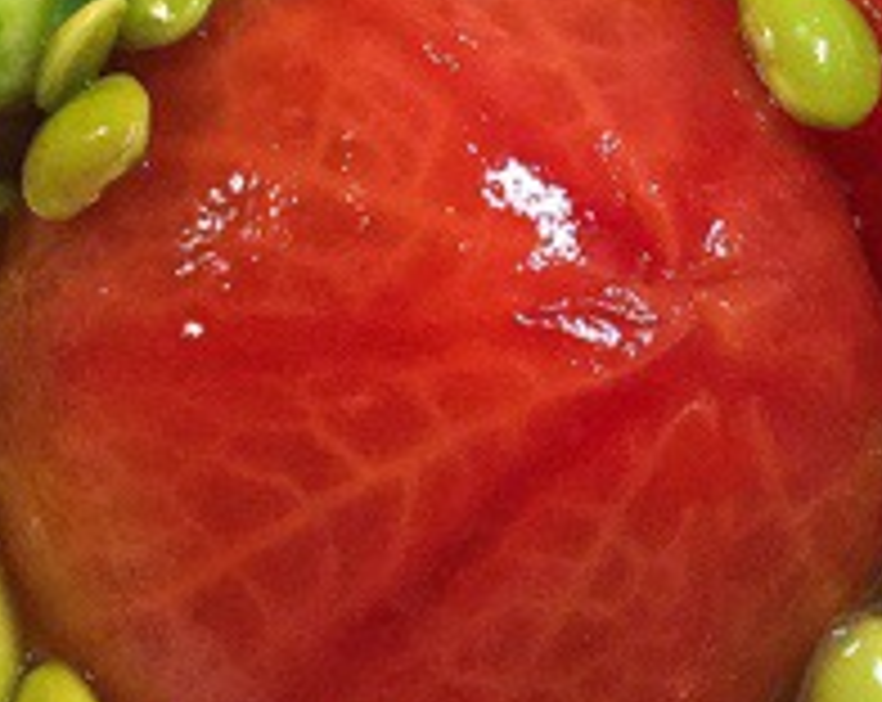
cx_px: 612
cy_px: 45
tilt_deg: -65.6
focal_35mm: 99
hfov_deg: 19.3
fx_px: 2579
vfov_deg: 15.3
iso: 160
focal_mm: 3.3
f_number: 2.4
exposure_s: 1/30
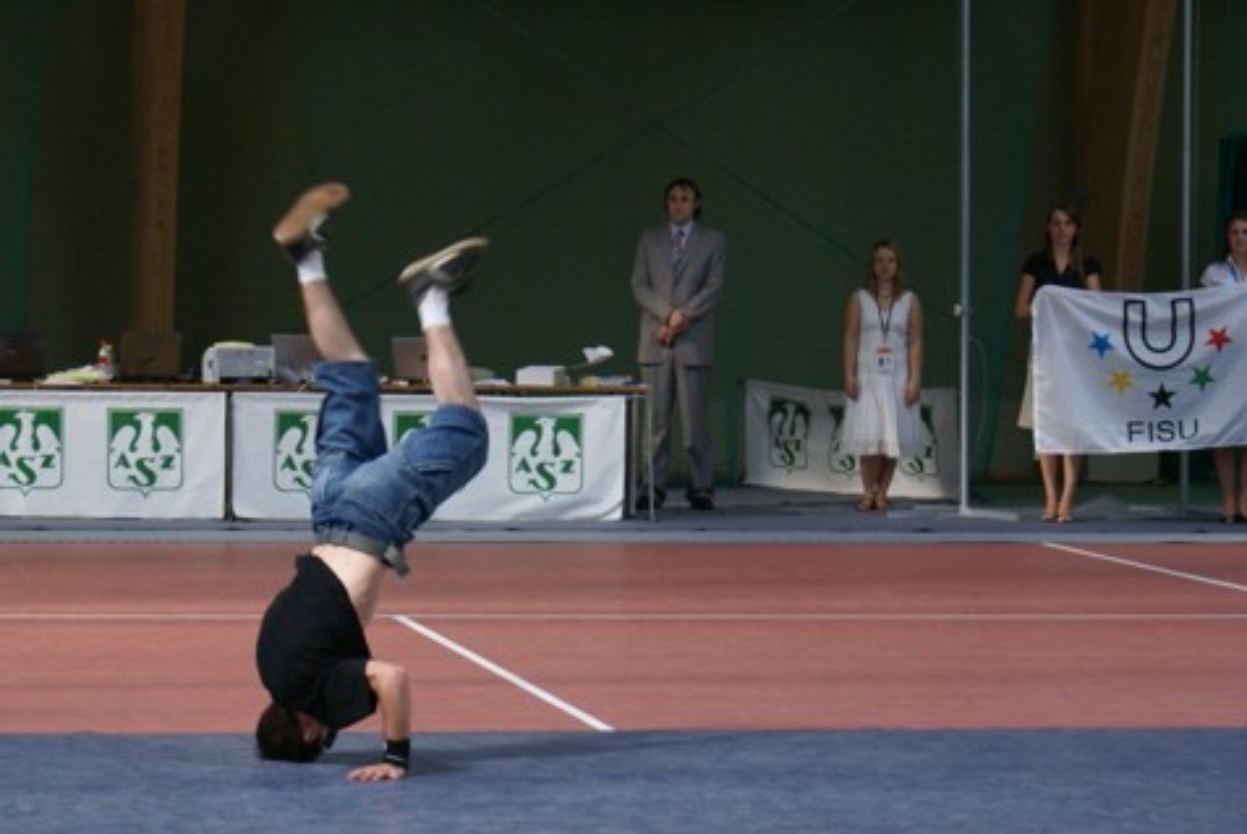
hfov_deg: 13.3
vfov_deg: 8.9
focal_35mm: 154
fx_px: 5339
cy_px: 591
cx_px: 455
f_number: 5.6
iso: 400
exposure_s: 1/80
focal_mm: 70
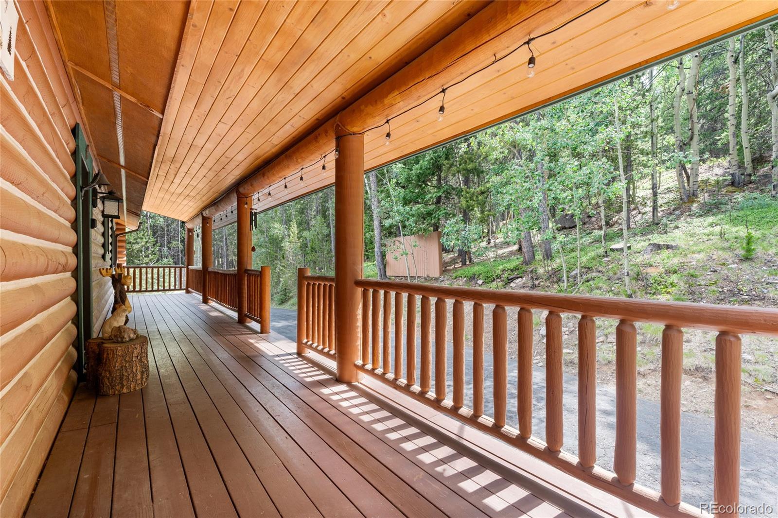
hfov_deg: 96.7
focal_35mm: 16
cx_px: 389
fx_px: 346
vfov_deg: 73.7
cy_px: 259
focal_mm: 16
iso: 160
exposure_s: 1/13
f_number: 8
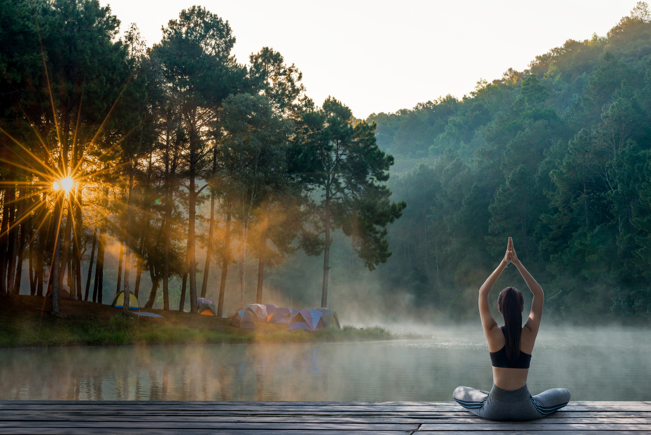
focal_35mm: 35
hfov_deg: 54.4
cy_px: 218
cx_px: 326
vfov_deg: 37.9
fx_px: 633
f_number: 8
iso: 100
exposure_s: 1/200
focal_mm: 35
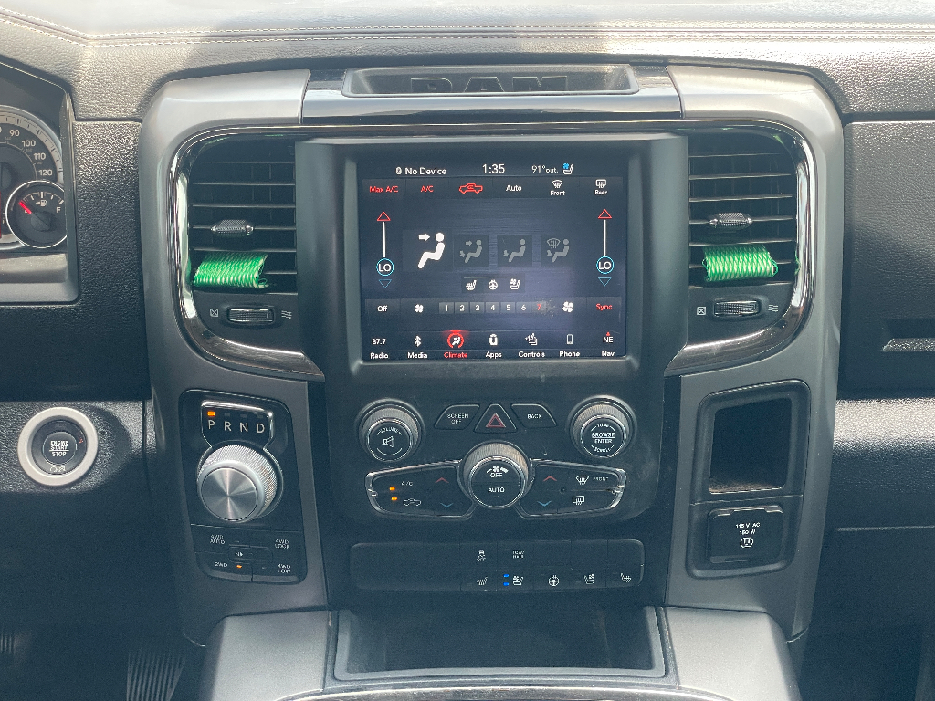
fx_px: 1405
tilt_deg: -26.2
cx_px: 468
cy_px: 350
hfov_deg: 36.8
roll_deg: +0.7
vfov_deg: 28.0
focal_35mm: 52
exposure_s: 1/99
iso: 80
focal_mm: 6
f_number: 2
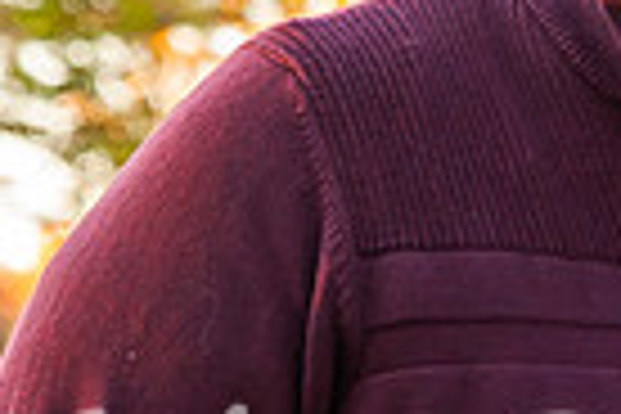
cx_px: 1099
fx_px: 5606
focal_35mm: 325
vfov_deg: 4.2
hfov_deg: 6.2
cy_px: 603
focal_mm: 52
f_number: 4.5
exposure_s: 1/200
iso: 640
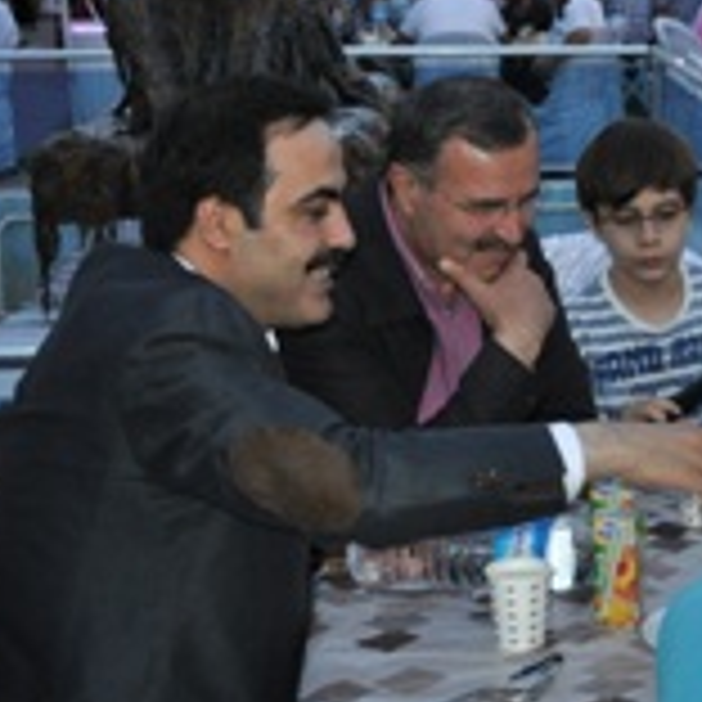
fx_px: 2019
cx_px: 864
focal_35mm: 88
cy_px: 270
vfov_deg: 19.7
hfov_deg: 18.6
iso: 800
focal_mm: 24
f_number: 4
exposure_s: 1/60
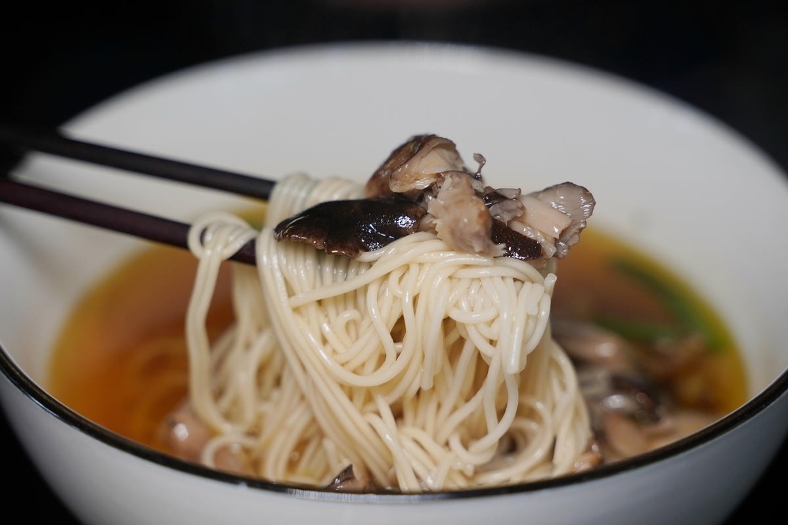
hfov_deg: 27.0
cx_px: 394
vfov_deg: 18.2
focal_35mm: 75
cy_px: 262
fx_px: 1642
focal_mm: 75
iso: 160
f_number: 4
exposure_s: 1/80
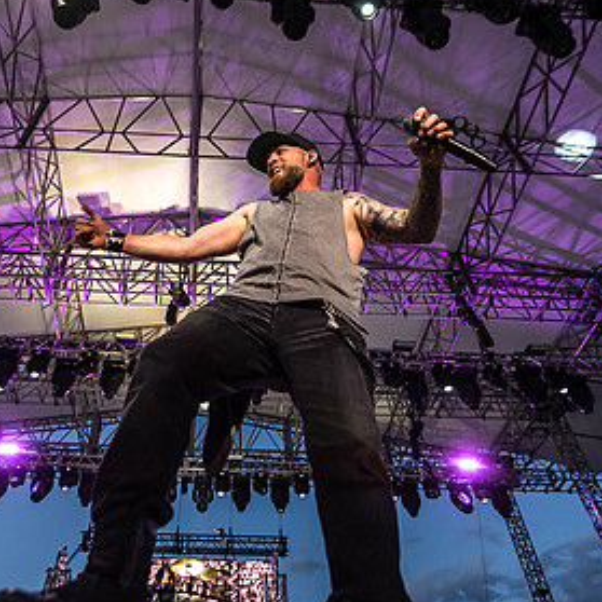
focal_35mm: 29
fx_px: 571
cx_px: 231
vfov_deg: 55.6
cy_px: 278
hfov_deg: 55.1
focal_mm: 14
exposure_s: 1/1000
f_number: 2.8
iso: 2000
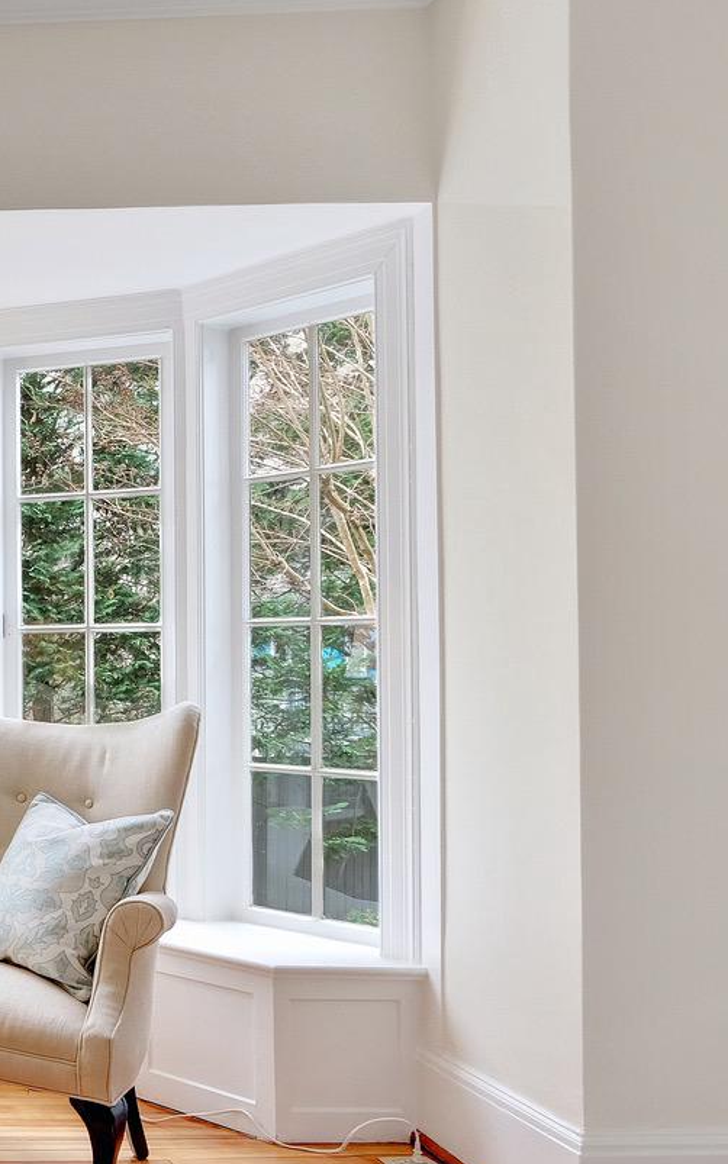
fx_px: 1238
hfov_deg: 25.3
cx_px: -349
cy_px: 591
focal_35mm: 39
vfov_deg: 50.4
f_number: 8
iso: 400
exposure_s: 1/25
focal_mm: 10
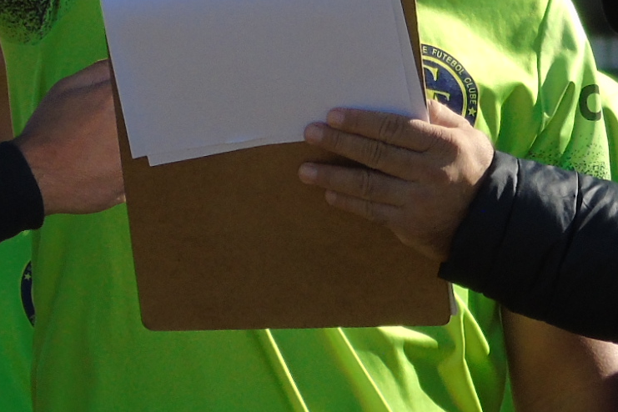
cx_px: 406
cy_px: -144
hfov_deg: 1.6
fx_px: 22675
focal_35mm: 1321
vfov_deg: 1.0
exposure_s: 1/320
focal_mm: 65
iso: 80
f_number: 5.2
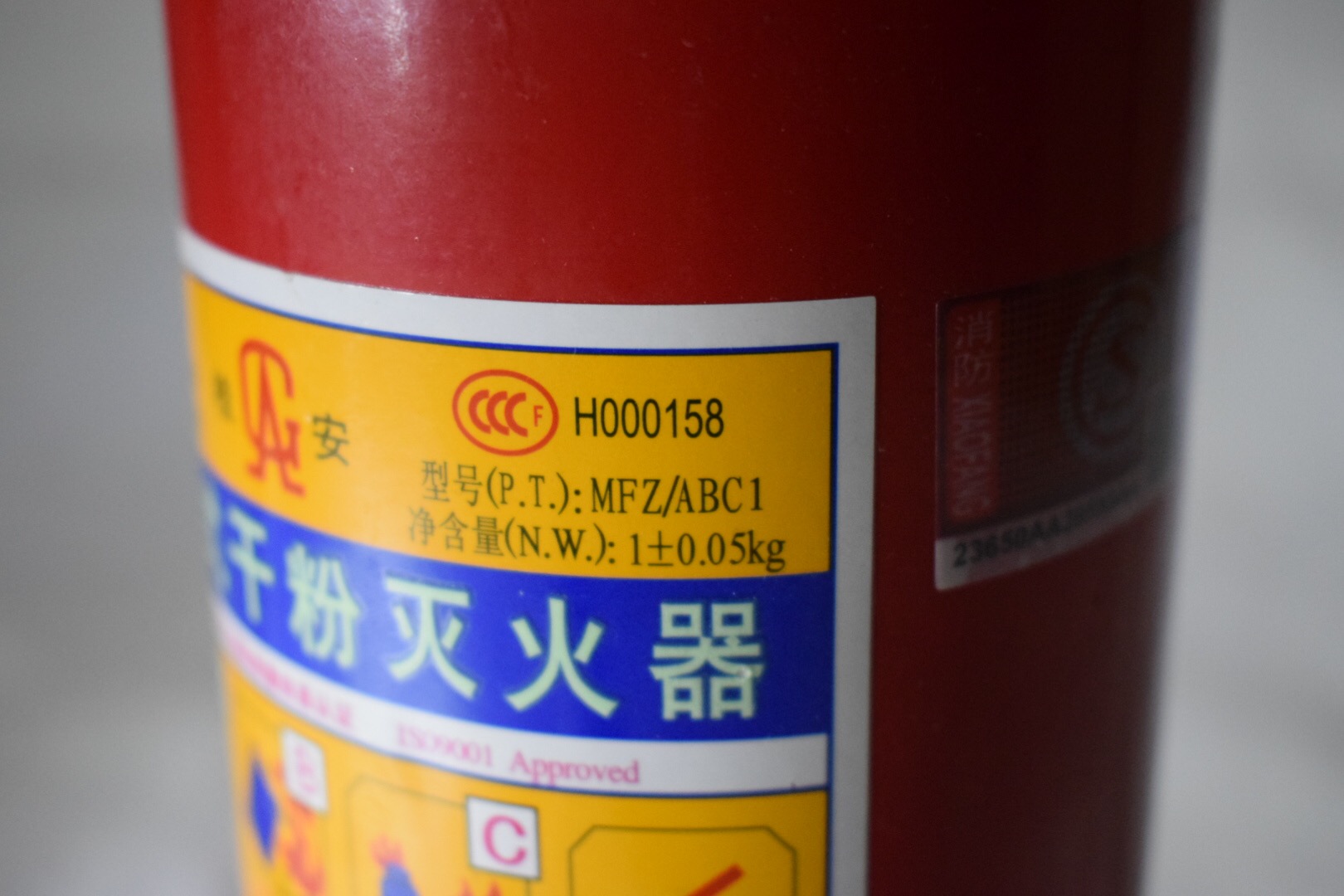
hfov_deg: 38.9
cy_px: 448
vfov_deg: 26.5
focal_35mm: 51
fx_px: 1904
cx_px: 672
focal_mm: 34
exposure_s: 1/125
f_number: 4.5
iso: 3200
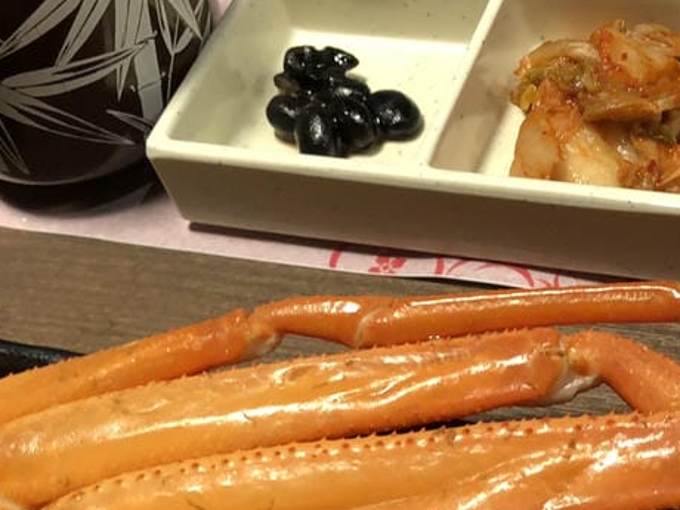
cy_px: 509
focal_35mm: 73
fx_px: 1434
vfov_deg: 19.6
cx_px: 368
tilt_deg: -54.5
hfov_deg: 26.7
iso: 40
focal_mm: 3.99
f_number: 1.8
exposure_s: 1/17
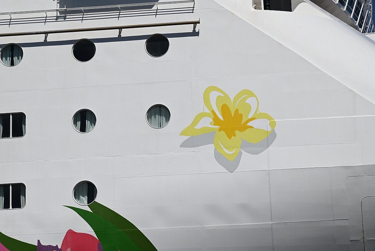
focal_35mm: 120
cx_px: 188
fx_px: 1251
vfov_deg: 11.4
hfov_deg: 17.0
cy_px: 126
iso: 100
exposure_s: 1/640
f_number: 10
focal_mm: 120
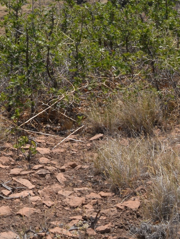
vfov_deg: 13.7
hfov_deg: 10.0
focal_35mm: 137
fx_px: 949
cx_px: -179
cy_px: -104
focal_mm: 22
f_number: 11
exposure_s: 1/200
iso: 100
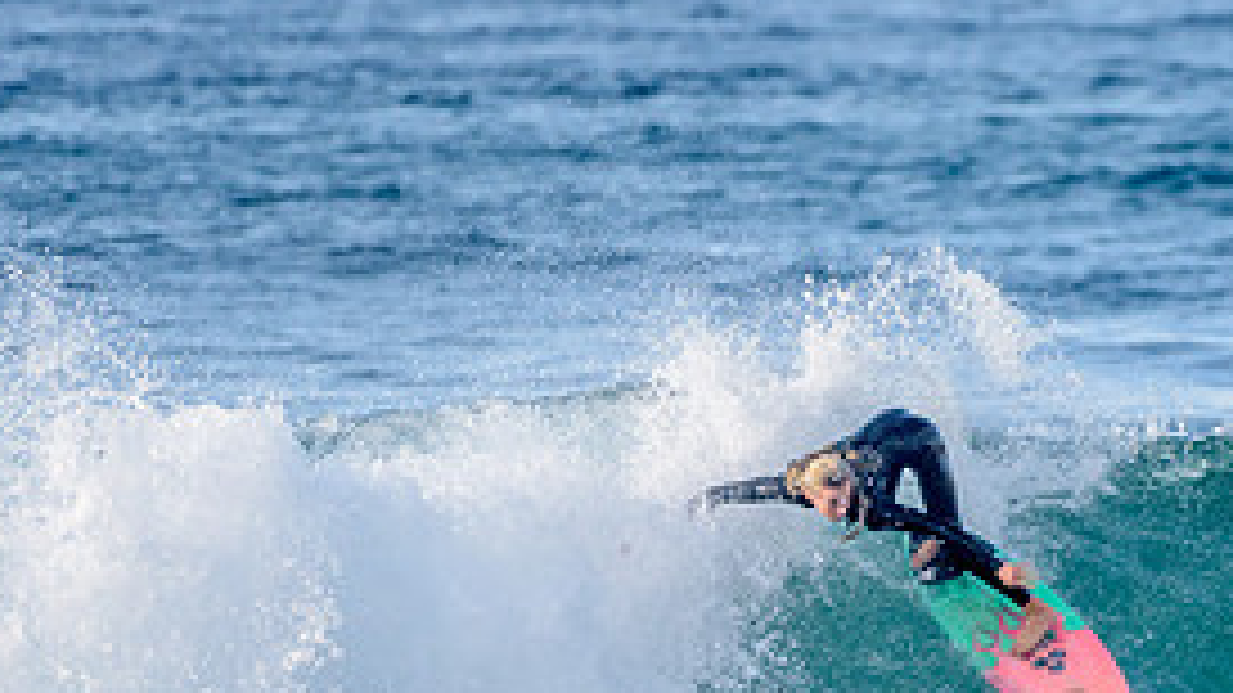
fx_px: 44455
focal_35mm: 1360
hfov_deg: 1.6
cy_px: 620
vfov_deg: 0.9
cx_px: 962
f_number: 5.6
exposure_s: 1/1250
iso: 360
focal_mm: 500
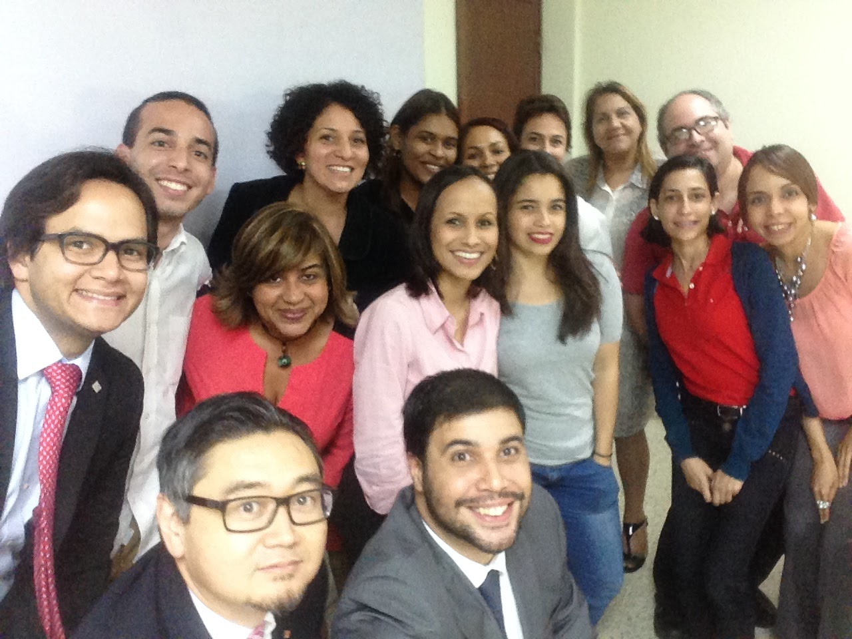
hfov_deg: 52.6
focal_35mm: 35
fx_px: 861
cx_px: 426
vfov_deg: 40.7
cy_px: 320
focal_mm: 2.18
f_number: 2.4
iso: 200
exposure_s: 1/24
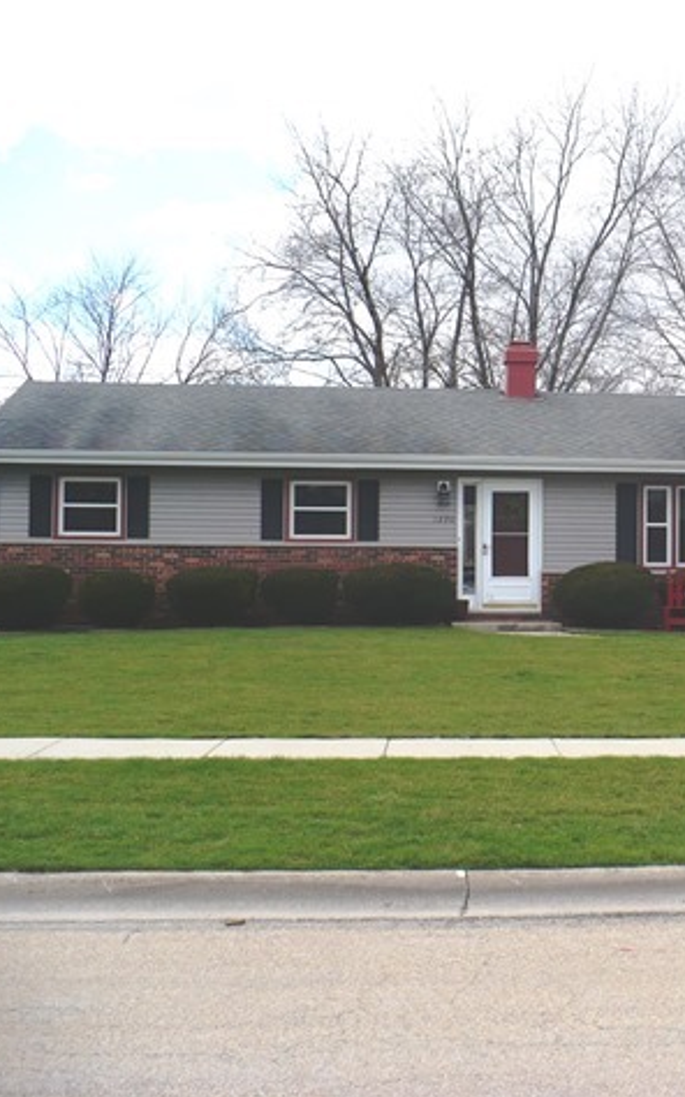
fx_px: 1584
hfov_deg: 23.5
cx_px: 673
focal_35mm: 53
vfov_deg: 38.2
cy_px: 544
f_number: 2.8
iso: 100
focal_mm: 6.1
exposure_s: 1/1000
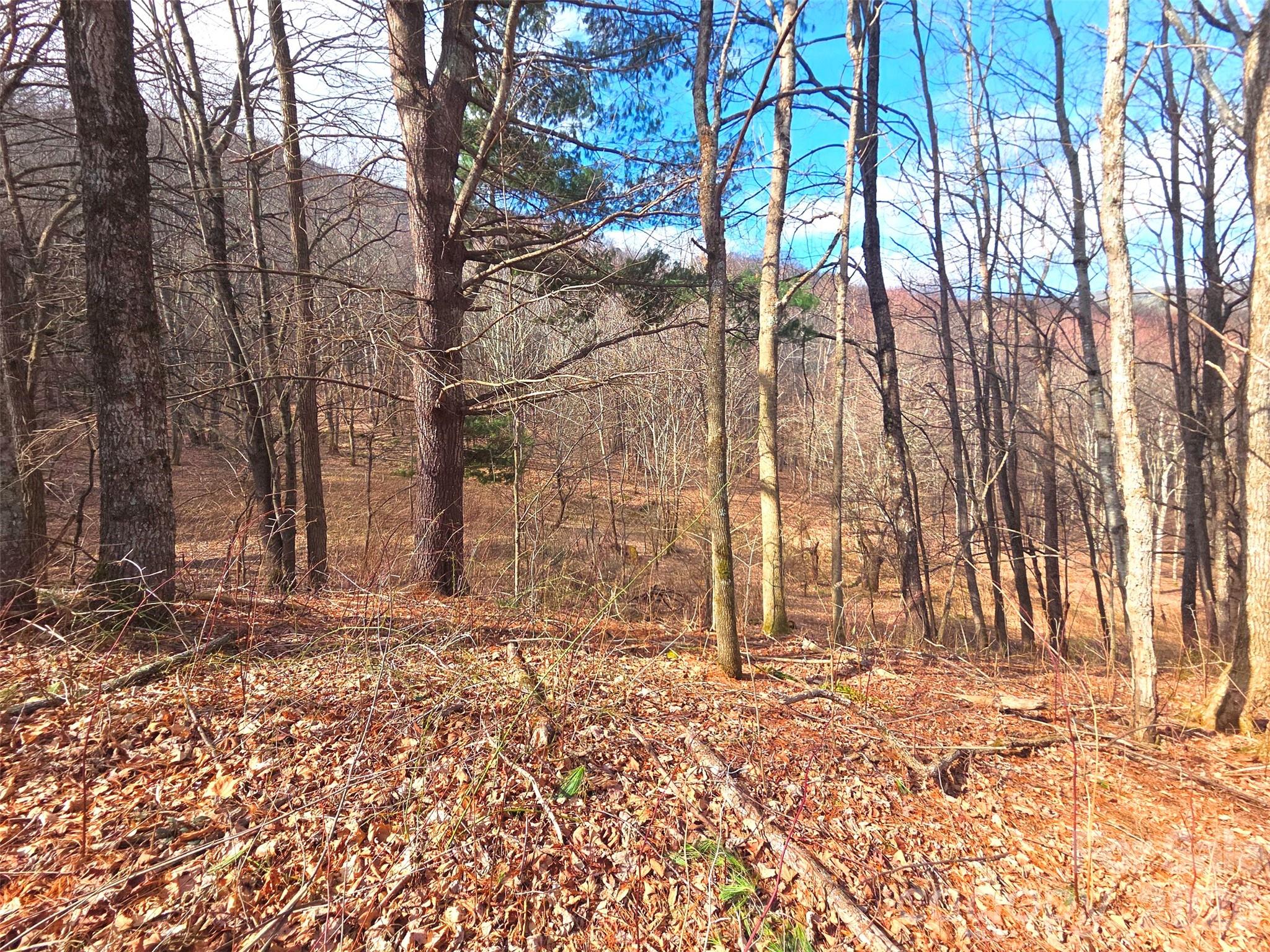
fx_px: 477
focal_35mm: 13
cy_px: 476
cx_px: 635
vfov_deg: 89.9
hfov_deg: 106.2
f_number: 2.2
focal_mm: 2.2
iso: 50
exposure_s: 1/781
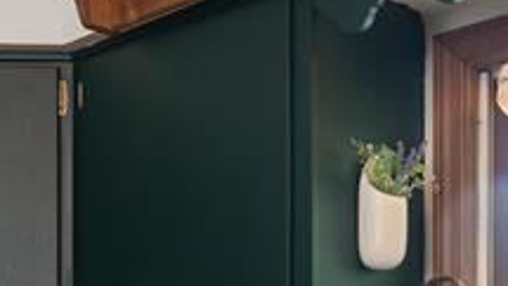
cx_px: 319
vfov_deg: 12.9
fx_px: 1145
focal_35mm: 85
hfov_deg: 24.9
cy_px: 509
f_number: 9
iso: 320
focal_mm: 17
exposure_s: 1/5
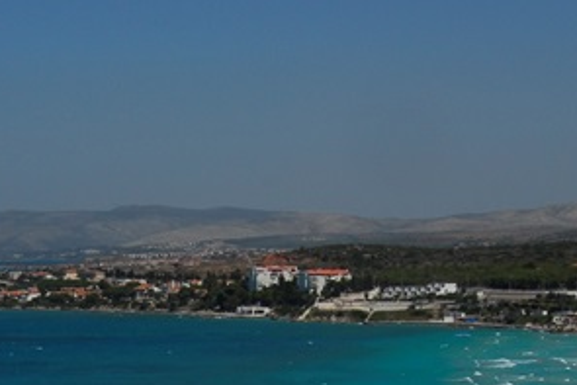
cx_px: 139
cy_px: 511
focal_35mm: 146
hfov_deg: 14.0
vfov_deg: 9.2
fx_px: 2341
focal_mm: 28
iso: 100
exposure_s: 1/125
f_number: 14
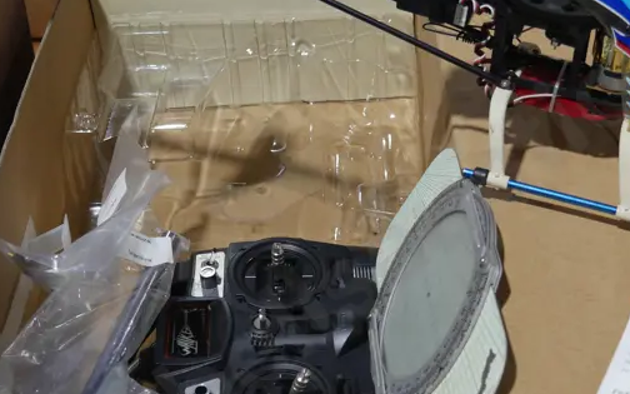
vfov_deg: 18.9
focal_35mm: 69
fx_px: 1185
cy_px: 208
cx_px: 456
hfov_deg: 29.4
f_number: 3.6
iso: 200
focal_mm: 16
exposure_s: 1/80
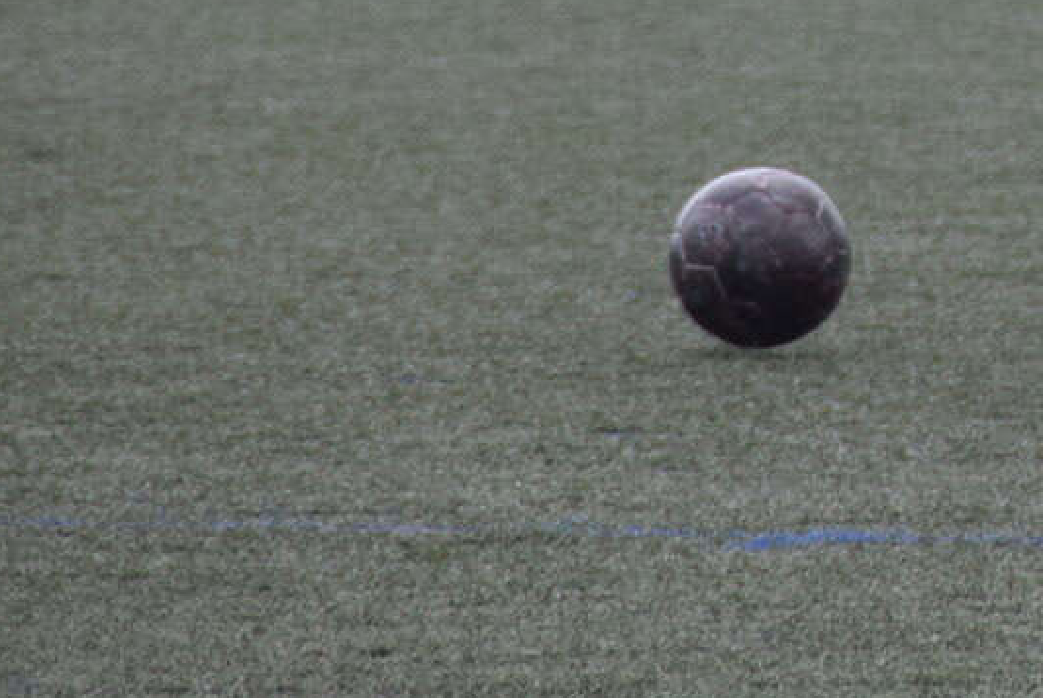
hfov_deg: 1.9
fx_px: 31382
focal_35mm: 1082
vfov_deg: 1.3
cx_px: 1341
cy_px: -417
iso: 800
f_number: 5.6
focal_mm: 200
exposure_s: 1/640
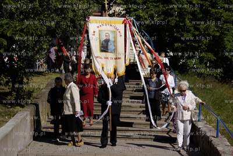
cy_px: 78
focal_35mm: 105
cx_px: 116
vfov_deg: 13.1
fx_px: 680
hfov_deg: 19.4
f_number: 5
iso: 200
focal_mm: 70
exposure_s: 1/2500
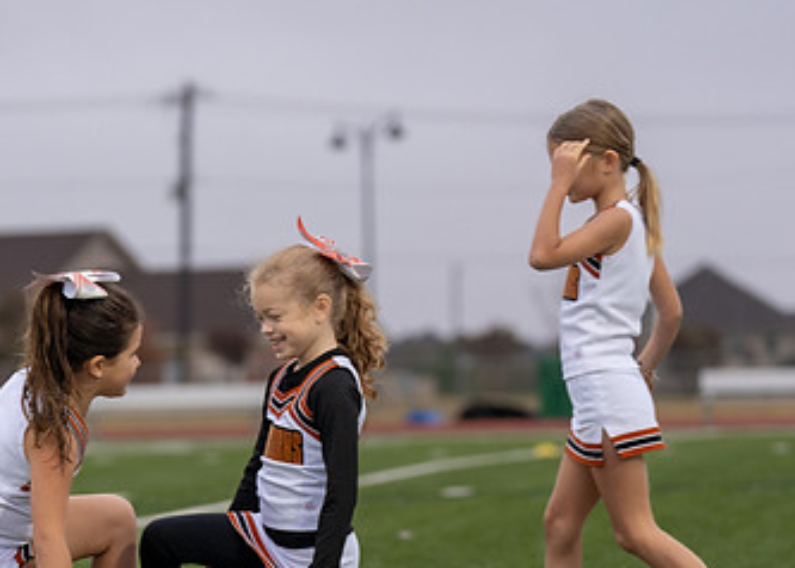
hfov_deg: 10.3
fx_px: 4404
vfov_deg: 7.4
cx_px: 208
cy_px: 461
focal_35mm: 195
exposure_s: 1/1000
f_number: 2.8
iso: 500
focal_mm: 107
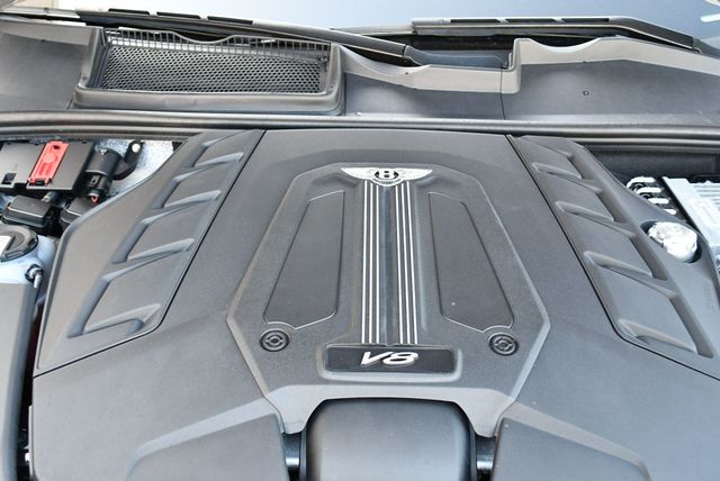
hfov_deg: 44.5
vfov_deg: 30.6
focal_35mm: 44
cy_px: 240
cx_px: 360
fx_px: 881
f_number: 3.8
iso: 800
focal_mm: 22
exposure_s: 1/125
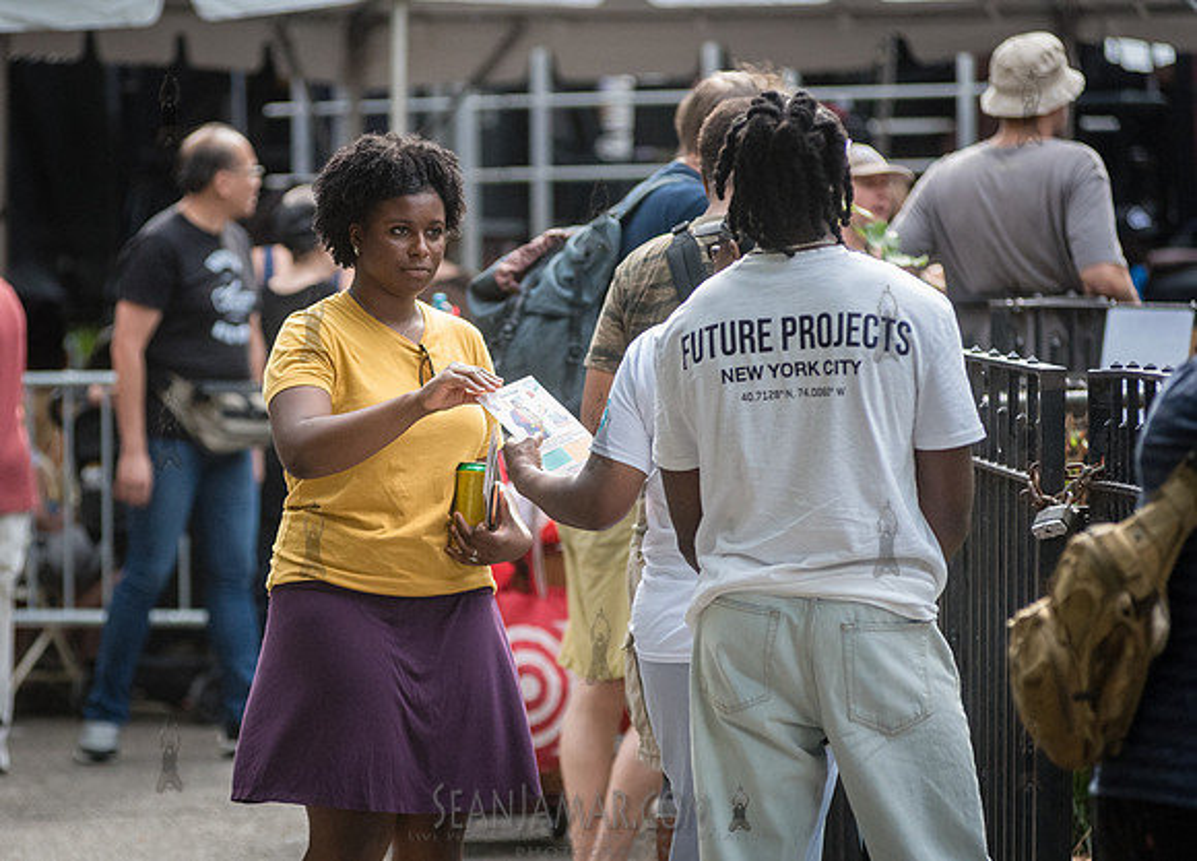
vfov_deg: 6.9
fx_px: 7137
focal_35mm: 209
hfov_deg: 9.6
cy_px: 505
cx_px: 465
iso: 2500
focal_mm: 170
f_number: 4
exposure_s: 1/3200
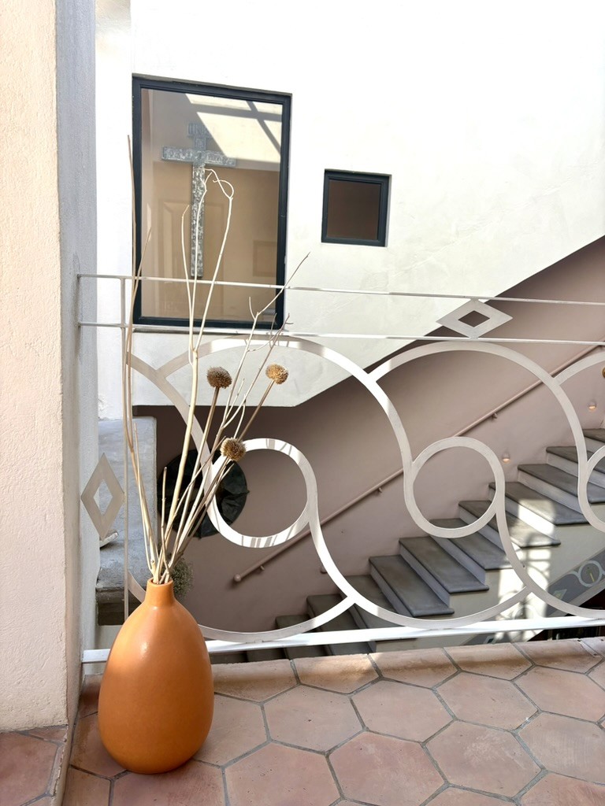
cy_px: 403
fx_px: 606
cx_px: 302
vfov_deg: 67.3
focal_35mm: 26
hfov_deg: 53.1
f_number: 1.6
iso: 50
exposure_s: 1/539
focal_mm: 5.96
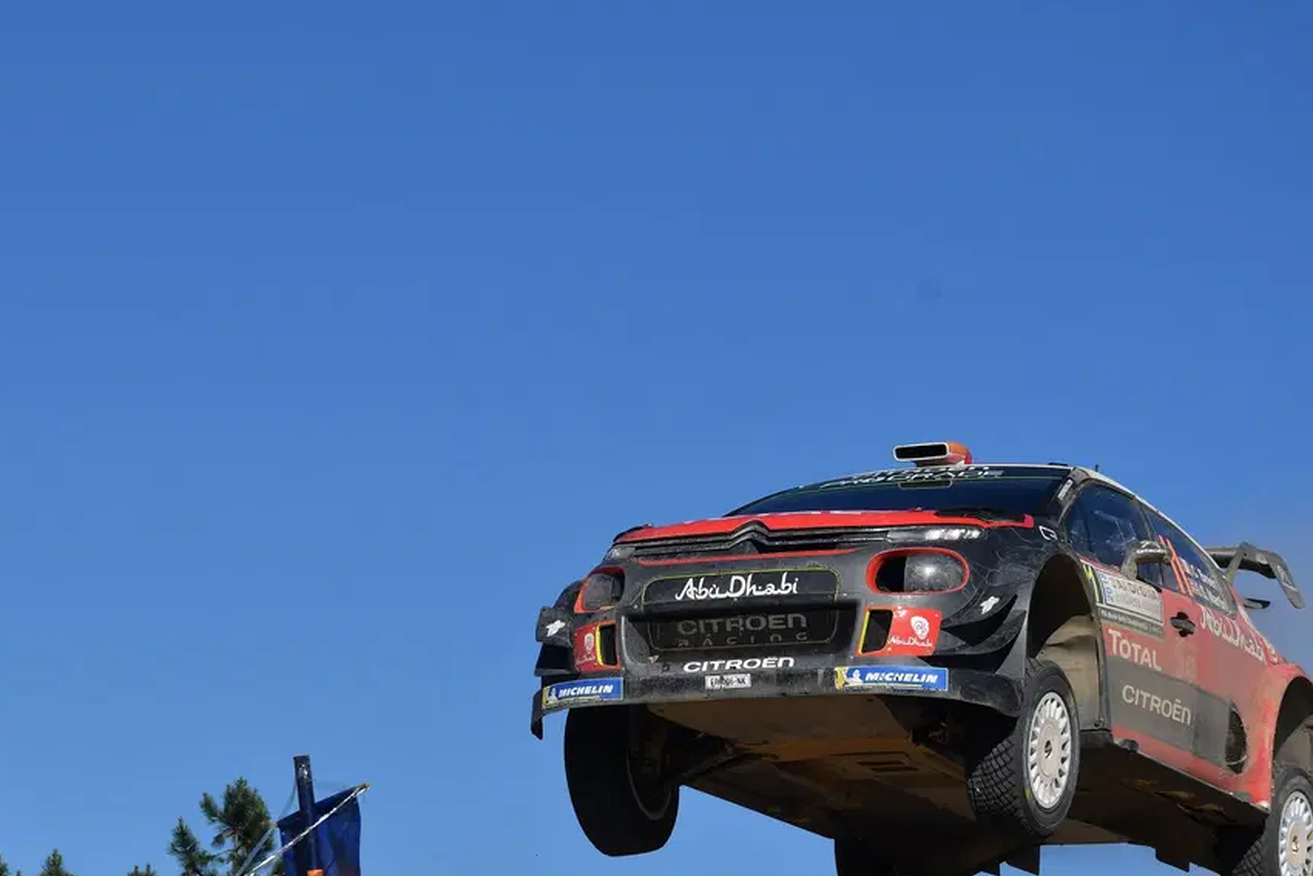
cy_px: 581
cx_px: 540
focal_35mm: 180
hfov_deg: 11.4
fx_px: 6556
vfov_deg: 7.6
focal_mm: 85
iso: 320
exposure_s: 1/2500
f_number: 9
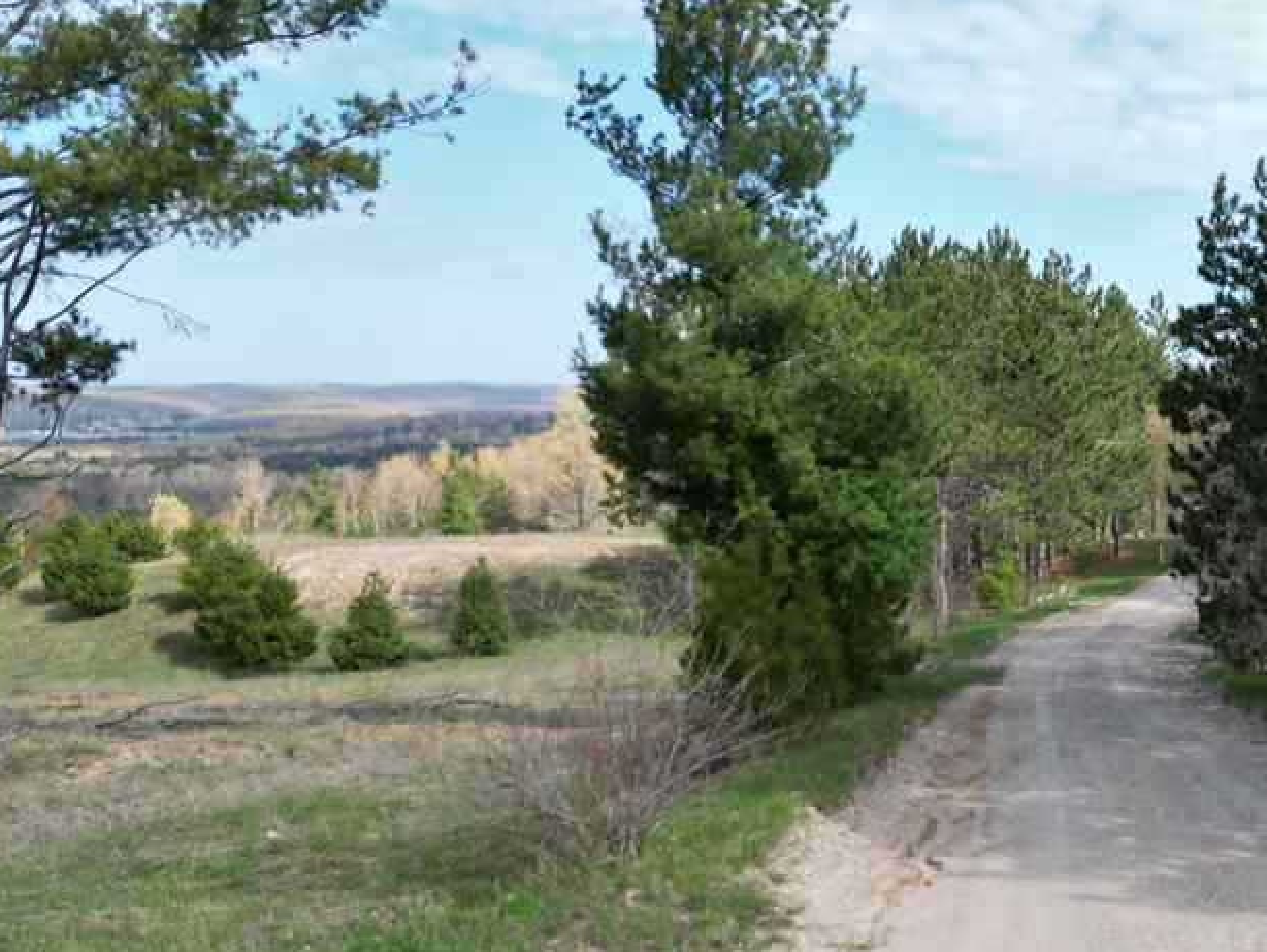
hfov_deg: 35.9
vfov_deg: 29.0
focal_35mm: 50
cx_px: 1135
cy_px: 576
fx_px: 1831
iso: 120
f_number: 1.7
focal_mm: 6.72
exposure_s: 1/2000
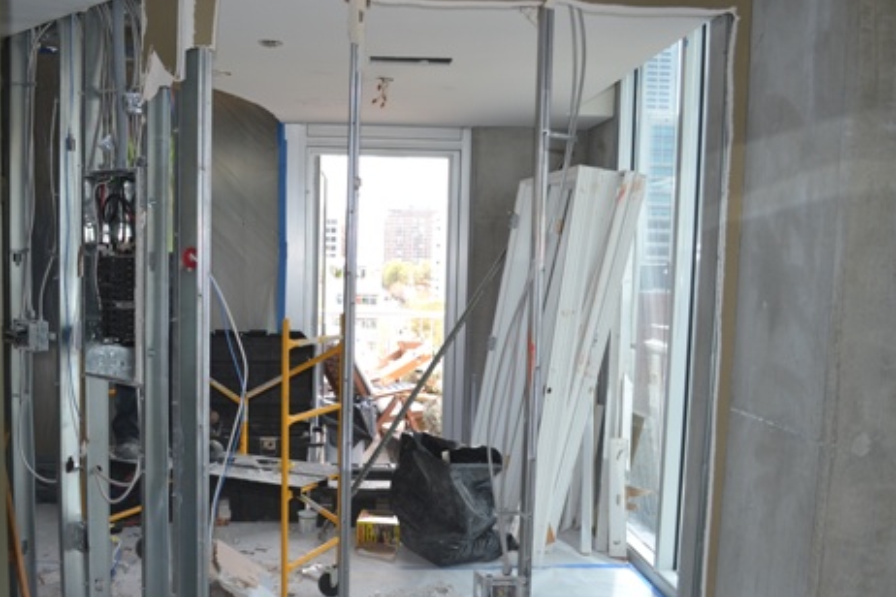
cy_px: 354
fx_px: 871
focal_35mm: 35
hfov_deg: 54.2
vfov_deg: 37.7
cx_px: 371
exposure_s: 1/125
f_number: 4
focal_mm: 18
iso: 160
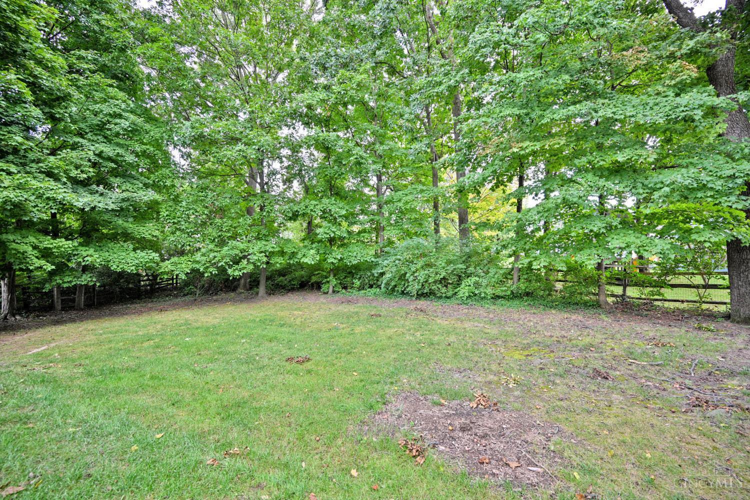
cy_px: 250
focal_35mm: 14
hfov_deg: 104.3
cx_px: 375
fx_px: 292
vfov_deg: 81.2
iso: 280
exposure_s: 1/250
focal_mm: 14
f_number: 4
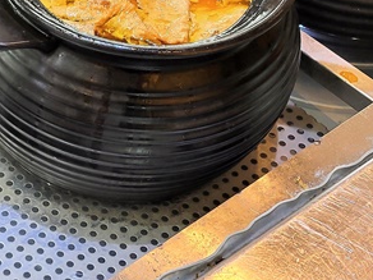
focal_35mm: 89
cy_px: 153
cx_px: -105
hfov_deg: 20.2
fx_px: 959
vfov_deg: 16.6
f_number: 1.8
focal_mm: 5.4
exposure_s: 1/120
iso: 100
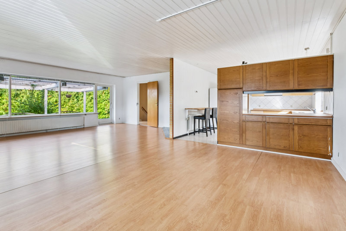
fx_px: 173
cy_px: 116
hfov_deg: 90.0
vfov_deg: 67.4
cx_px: 173
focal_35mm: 18
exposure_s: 1/30
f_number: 13
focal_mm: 18
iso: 500
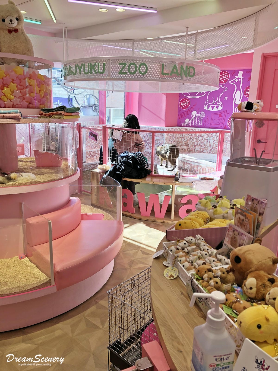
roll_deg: -1.8
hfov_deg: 49.7
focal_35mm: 28
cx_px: 139
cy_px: 186
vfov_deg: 63.4
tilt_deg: -13.8
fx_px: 300
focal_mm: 3.99
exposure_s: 1/237
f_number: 1.8
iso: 20
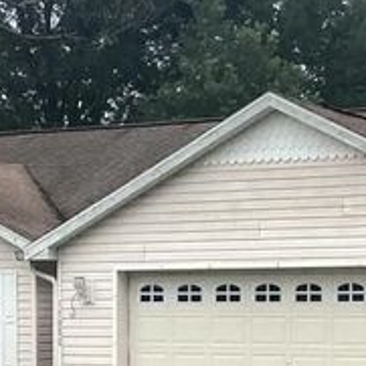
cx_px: 172
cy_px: 331
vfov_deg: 13.4
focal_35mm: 129
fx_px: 1543
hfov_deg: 13.5
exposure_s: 1/840
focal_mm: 3.3
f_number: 2.4
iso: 25
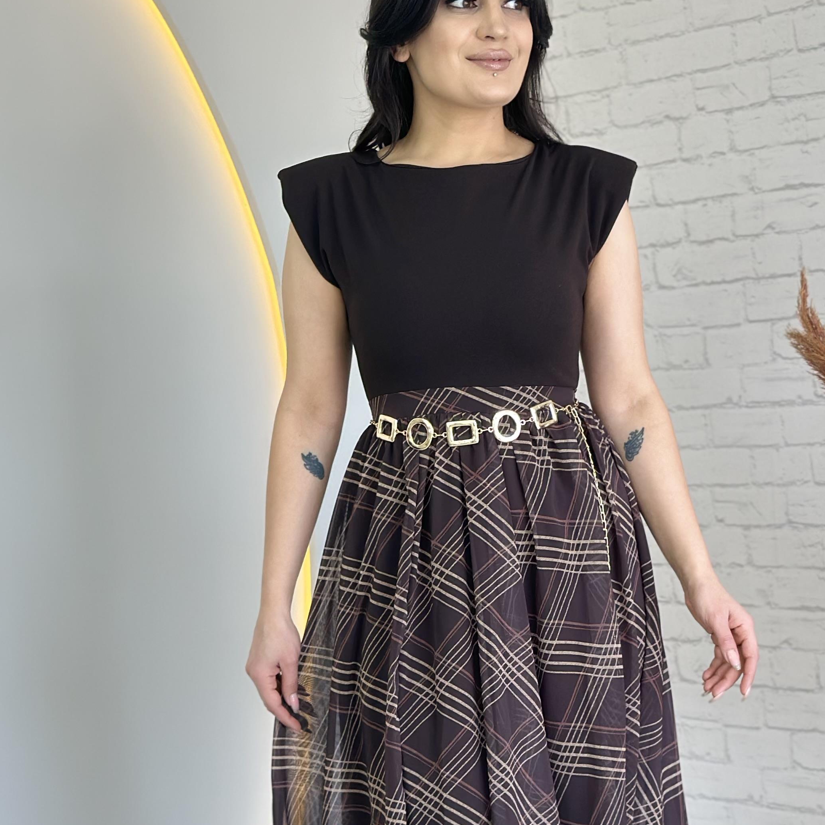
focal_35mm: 83
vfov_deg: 20.7
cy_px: 631
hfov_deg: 20.9
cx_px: 476
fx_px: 2238
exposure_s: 1/100
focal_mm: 6.86
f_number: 1.78
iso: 80
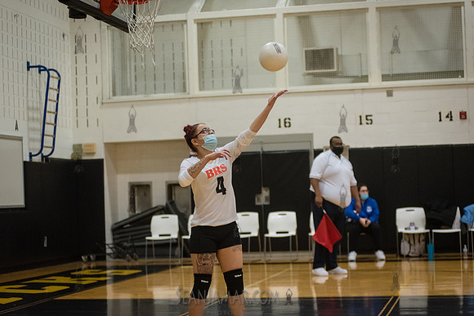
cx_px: 237
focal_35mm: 80
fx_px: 1054
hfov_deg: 25.4
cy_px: 158
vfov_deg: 17.1
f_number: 3.2
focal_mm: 80
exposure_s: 1/400
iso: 5000
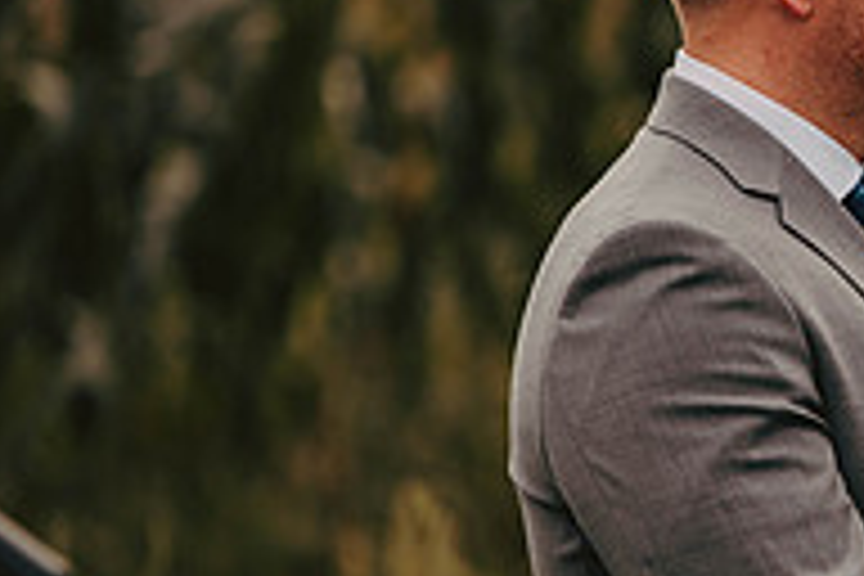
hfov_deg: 3.8
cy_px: 335
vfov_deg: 2.5
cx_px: 1044
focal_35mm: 543
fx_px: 13031
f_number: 2.8
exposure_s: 1/1600
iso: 200
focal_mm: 180
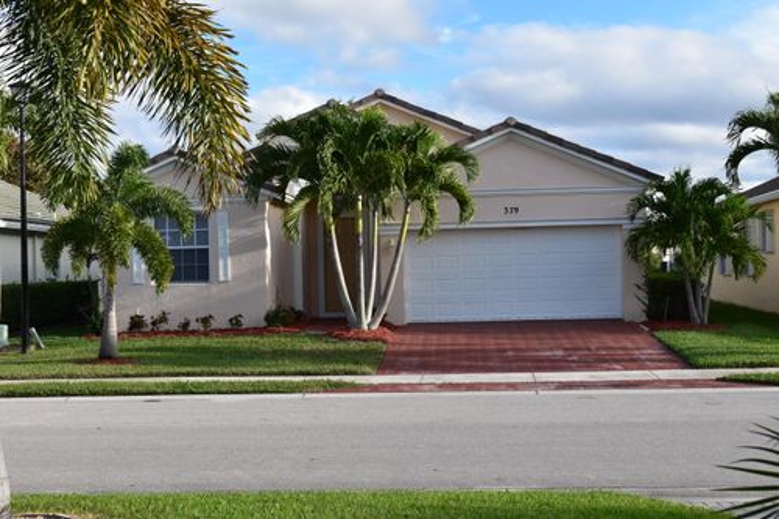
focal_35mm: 57
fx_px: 1233
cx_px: 390
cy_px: 260
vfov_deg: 23.8
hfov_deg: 35.1
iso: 400
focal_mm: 38
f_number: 11
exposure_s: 1/400
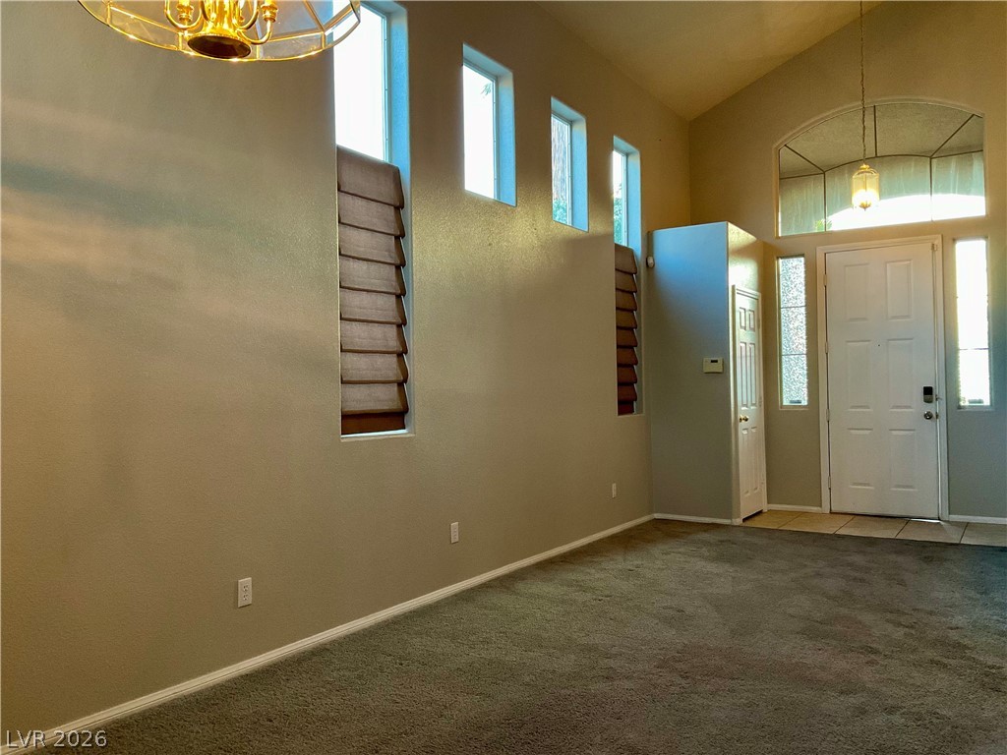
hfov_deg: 61.7
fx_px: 844
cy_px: 378
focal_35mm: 29
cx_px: 504
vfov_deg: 48.2
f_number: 1.8
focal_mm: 3
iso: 160
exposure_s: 1/60
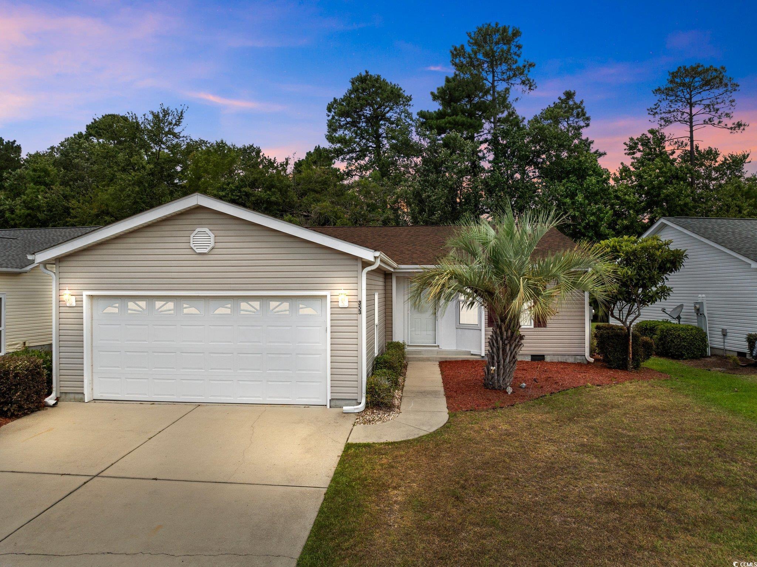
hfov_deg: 71.6
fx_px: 524
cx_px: 378
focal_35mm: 24
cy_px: 284
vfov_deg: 56.8
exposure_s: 1/2500
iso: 120
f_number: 2.8
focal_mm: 12.29
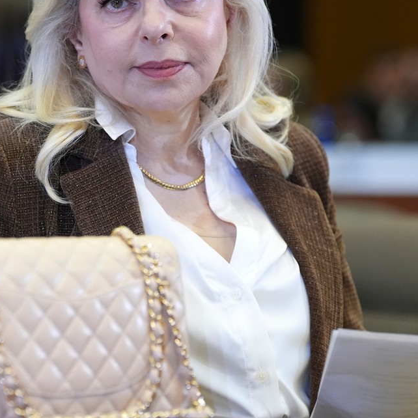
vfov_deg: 8.1
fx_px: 2937
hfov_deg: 8.1
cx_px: 136
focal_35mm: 215
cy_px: 160
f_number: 3.2
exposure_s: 1/800
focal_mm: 116
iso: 4000
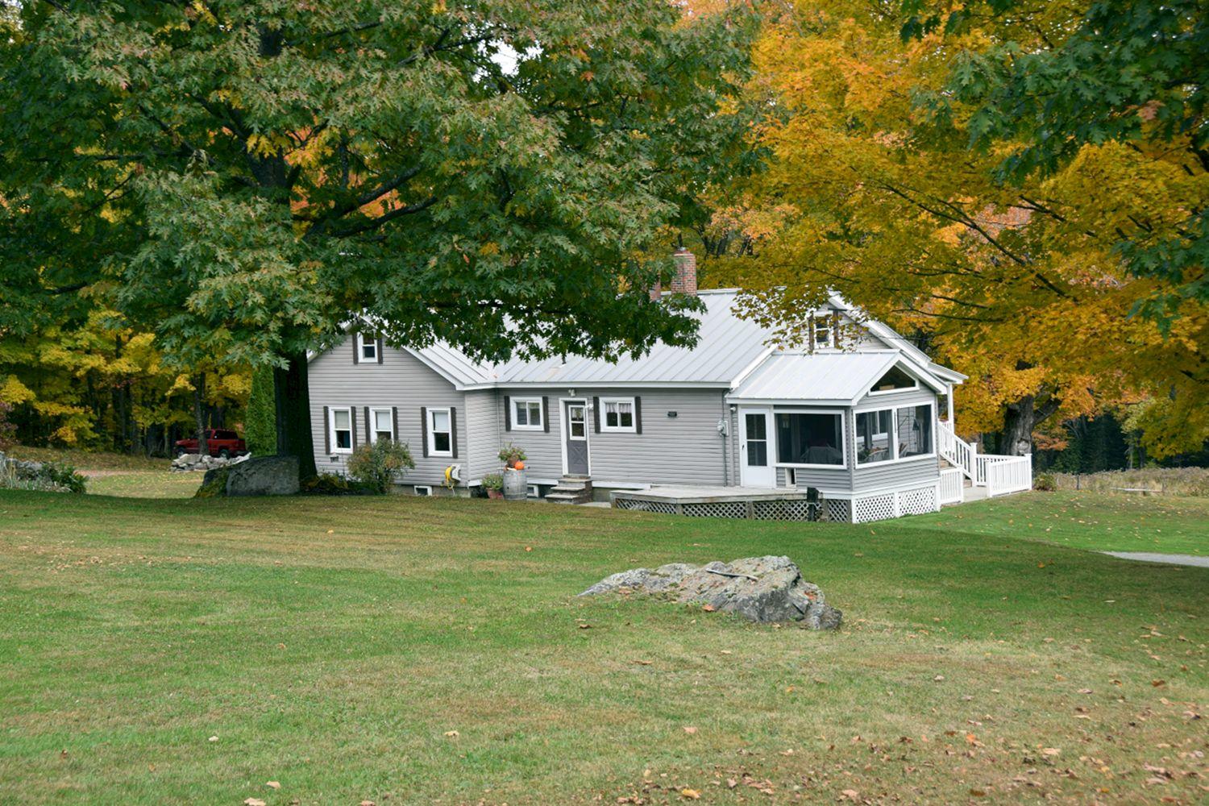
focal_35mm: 63
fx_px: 2116
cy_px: 403
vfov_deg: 21.6
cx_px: 604
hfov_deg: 31.9
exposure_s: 1/250
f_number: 8
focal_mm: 42
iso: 220
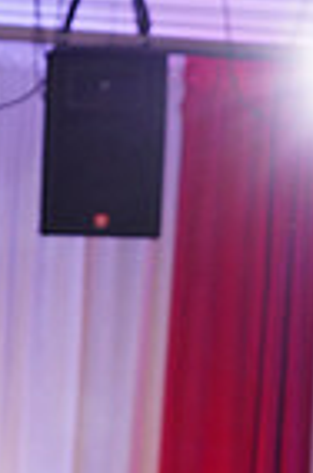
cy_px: 936
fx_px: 4508
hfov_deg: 4.0
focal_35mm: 344
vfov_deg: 5.9
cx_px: 8
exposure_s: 1/125
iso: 1250
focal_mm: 84
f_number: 5
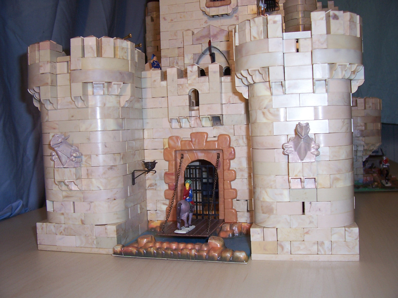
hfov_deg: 54.0
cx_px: 199
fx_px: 391
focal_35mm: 34
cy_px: 149
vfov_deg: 41.8
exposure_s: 1/60
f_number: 2.7
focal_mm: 5.6
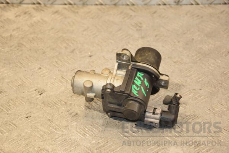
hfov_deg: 19.5
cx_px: 114
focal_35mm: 105
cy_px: 76
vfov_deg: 13.0
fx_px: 668
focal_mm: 70
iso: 800
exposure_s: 1/160
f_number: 5.3
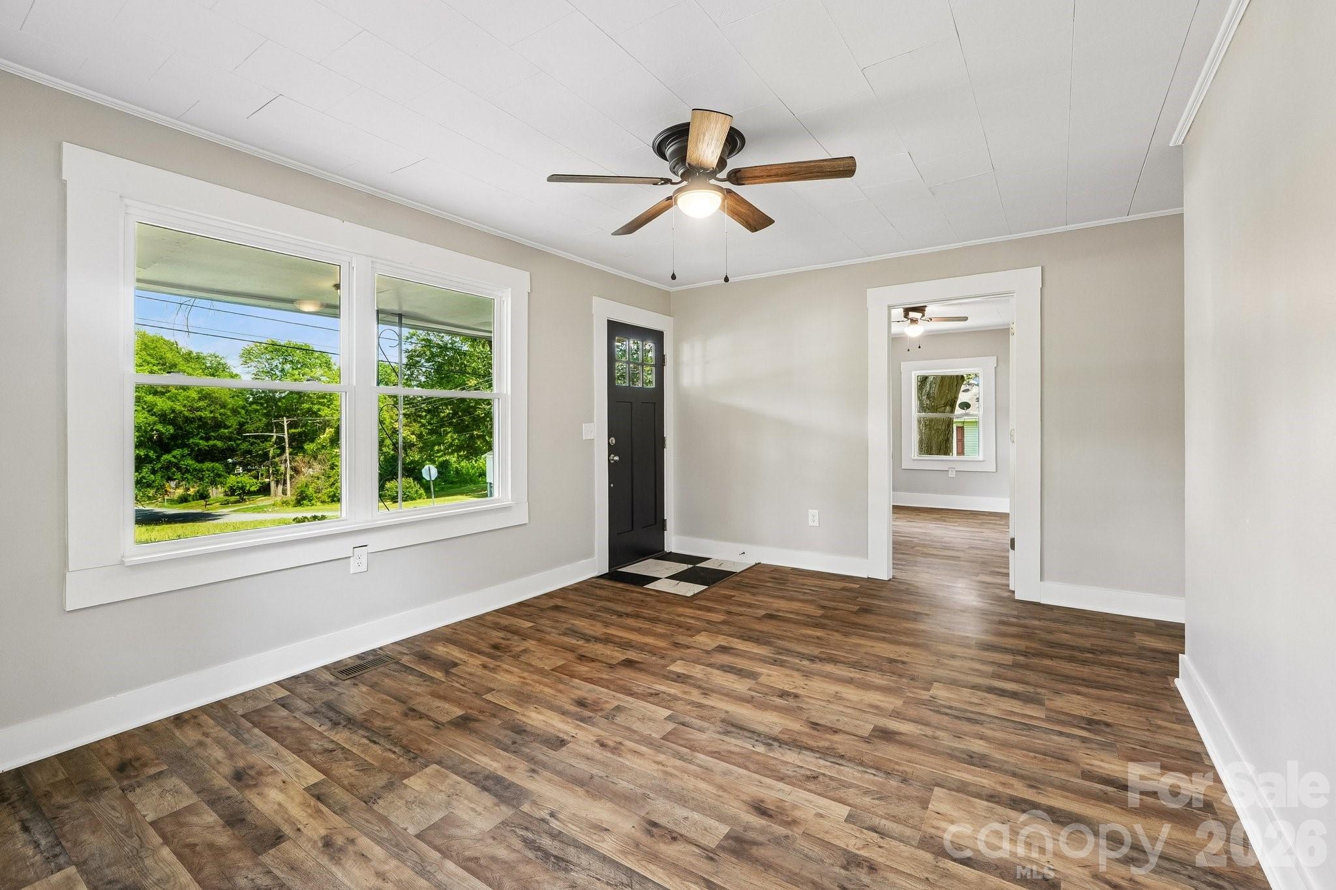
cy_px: 445
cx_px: 668
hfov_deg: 100.4
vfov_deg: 77.3
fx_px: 557
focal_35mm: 15
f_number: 8
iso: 400
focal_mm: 10
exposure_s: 1/10
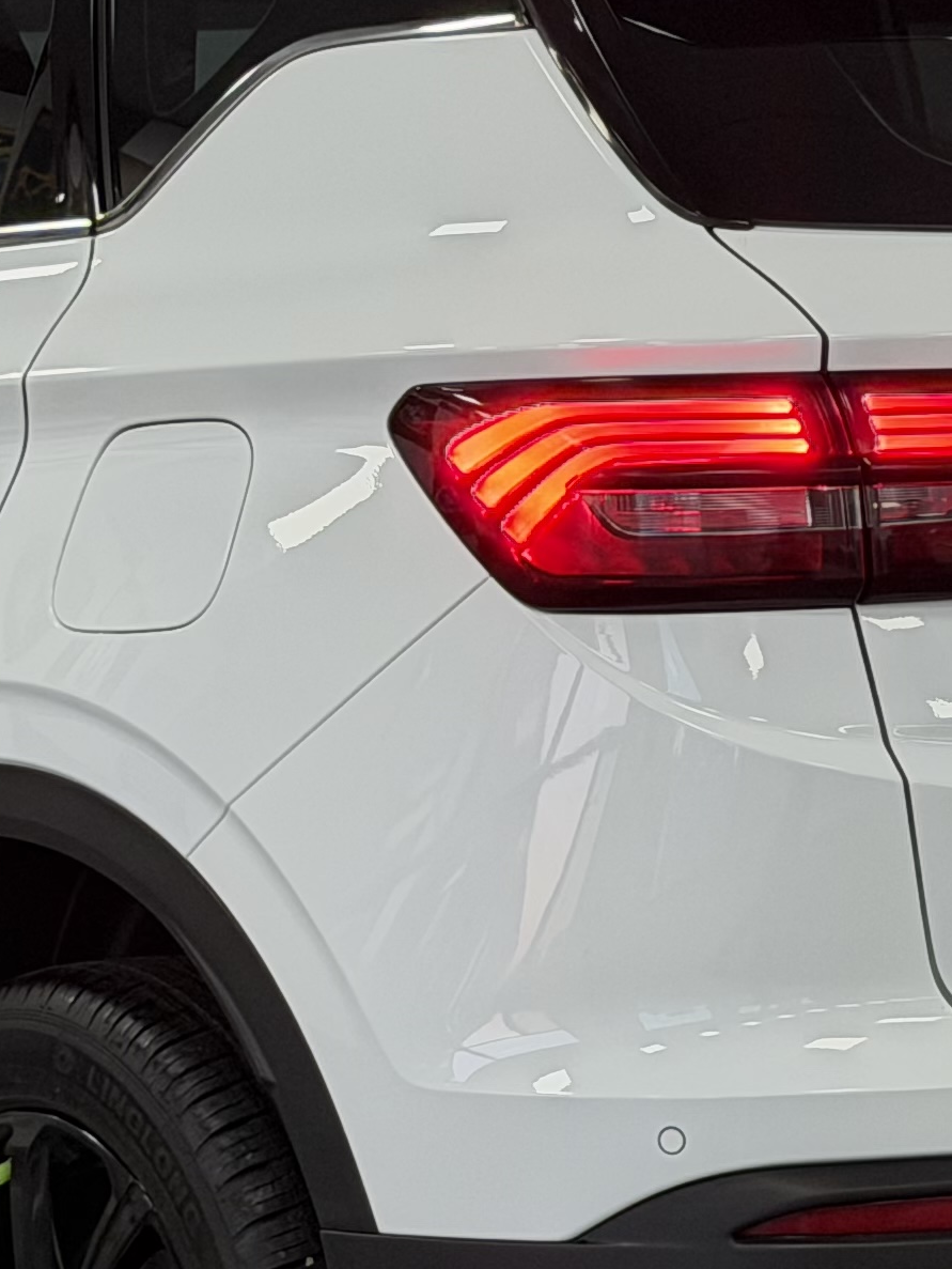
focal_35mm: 163
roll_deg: +1.0
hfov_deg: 9.1
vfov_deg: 12.1
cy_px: 697
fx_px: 5974
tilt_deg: -5.8
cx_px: 463
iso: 64
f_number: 1.78
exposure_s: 1/50
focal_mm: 6.76
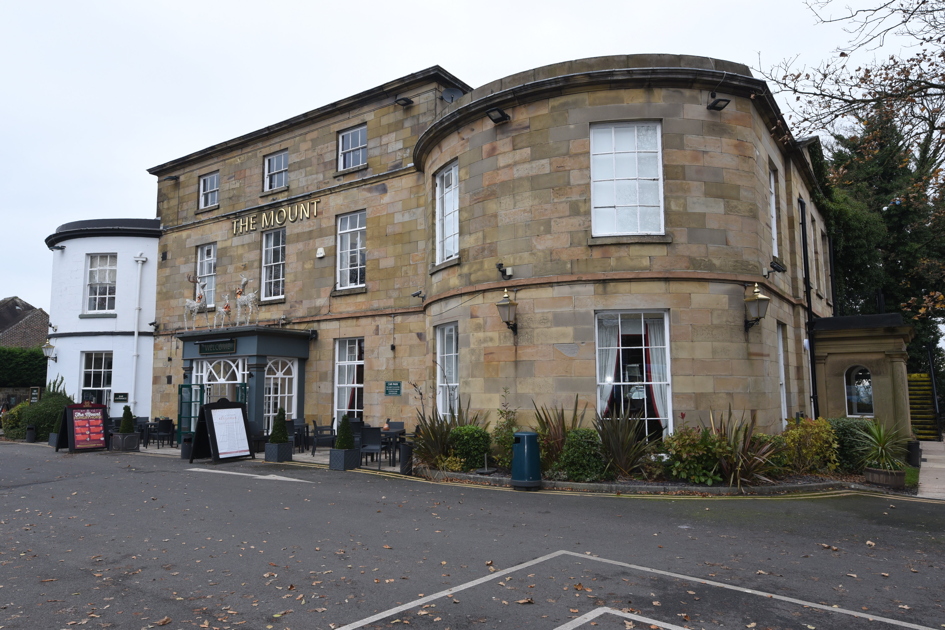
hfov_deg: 73.7
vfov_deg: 53.1
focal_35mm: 24
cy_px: 315
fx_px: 630
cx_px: 472
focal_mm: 24
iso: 800
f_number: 11
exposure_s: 1/60
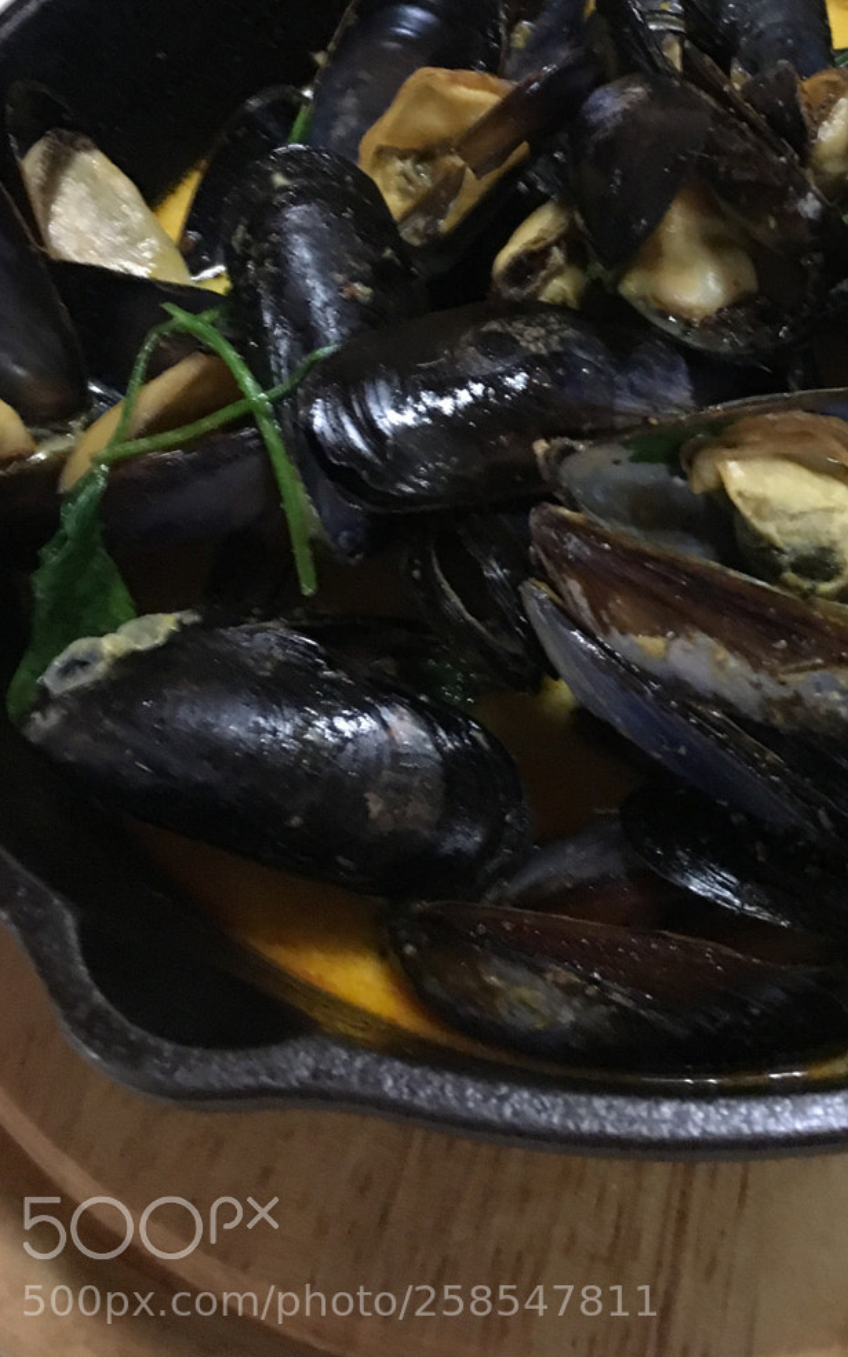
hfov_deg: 25.1
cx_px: 764
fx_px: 1849
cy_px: 306
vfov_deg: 39.0
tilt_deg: -46.4
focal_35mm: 50
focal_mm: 4.15
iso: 400
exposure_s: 1/17
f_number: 2.2
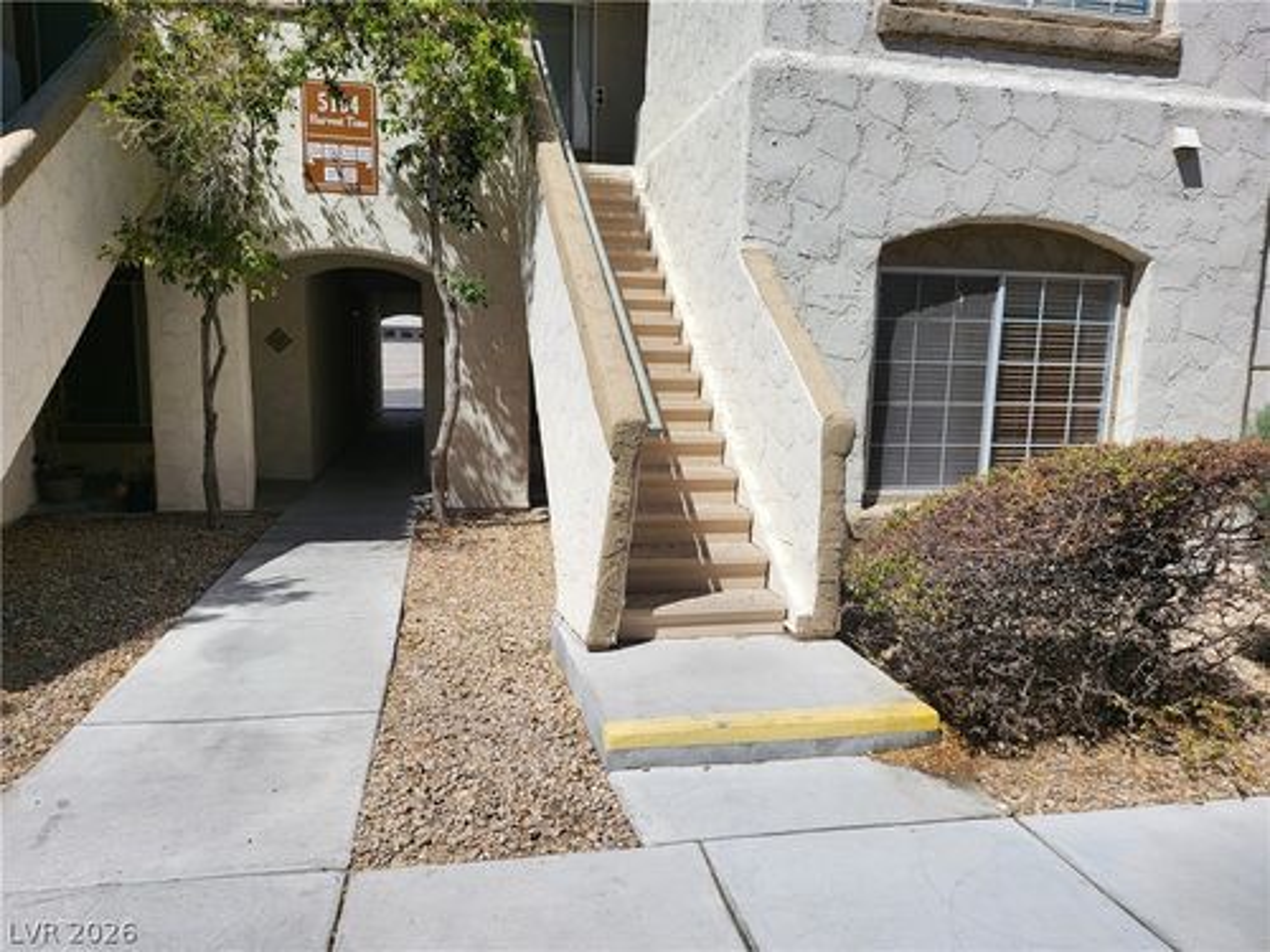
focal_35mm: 24
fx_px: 881
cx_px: 635
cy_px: 476
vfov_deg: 56.8
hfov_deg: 71.6
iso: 40
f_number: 1.8
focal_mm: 5
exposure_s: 1/3707
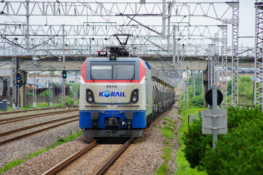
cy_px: 88
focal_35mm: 300
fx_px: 2190
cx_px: 132
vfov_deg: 4.6
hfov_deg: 6.9
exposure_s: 1/500
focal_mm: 200
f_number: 5.6
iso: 200
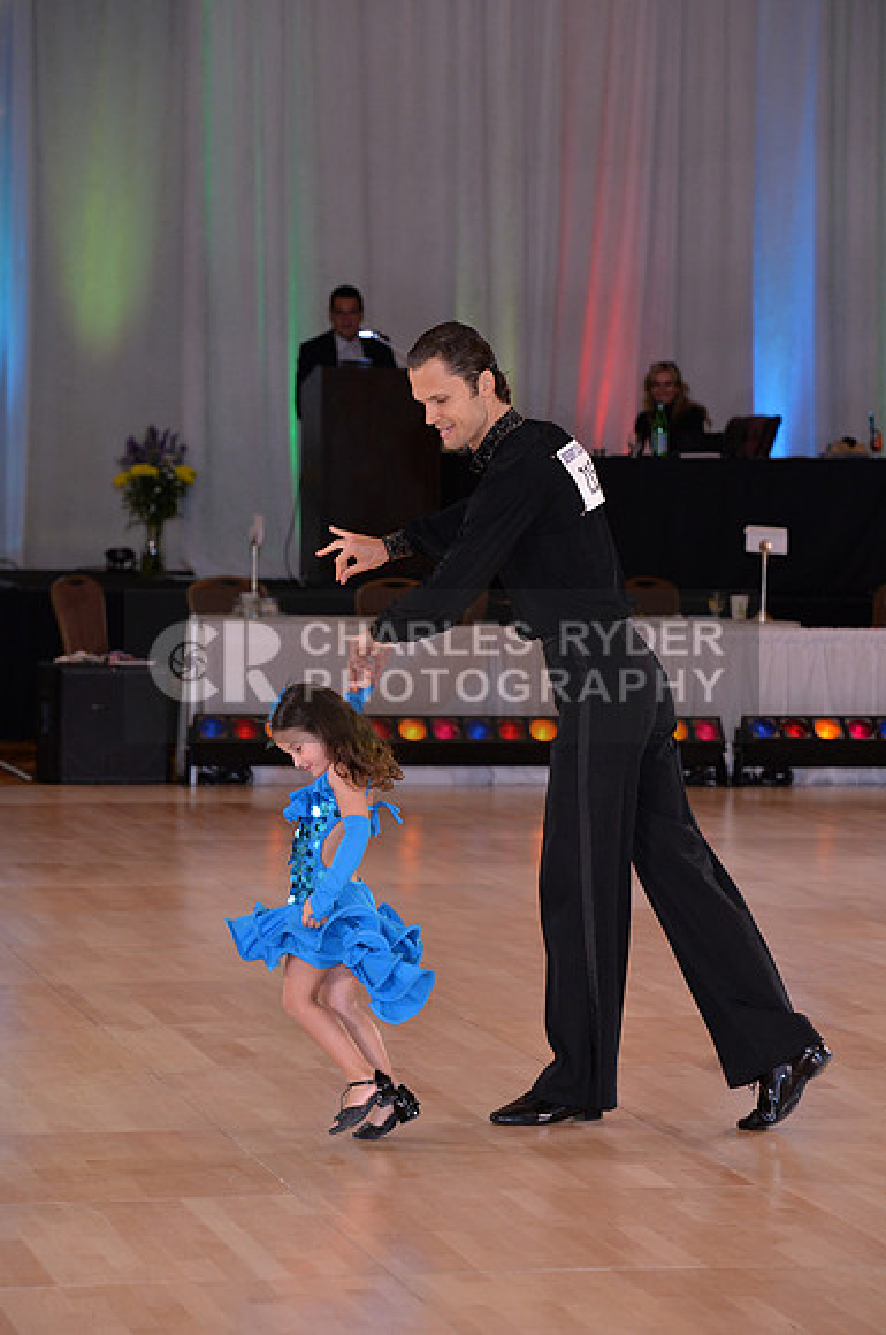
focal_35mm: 135
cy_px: 668
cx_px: 443
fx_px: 4998
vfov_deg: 15.2
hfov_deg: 10.1
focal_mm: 135
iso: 2000
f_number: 5.6
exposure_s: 1/250
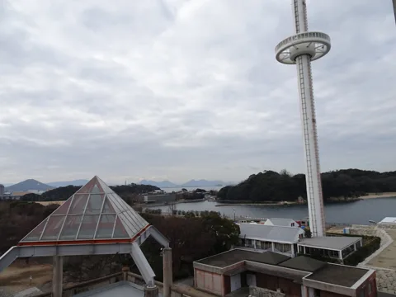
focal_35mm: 24
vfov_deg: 56.8
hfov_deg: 71.6
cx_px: 198
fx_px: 275
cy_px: 148
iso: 80
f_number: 3.5
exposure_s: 1/800
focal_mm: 4.1
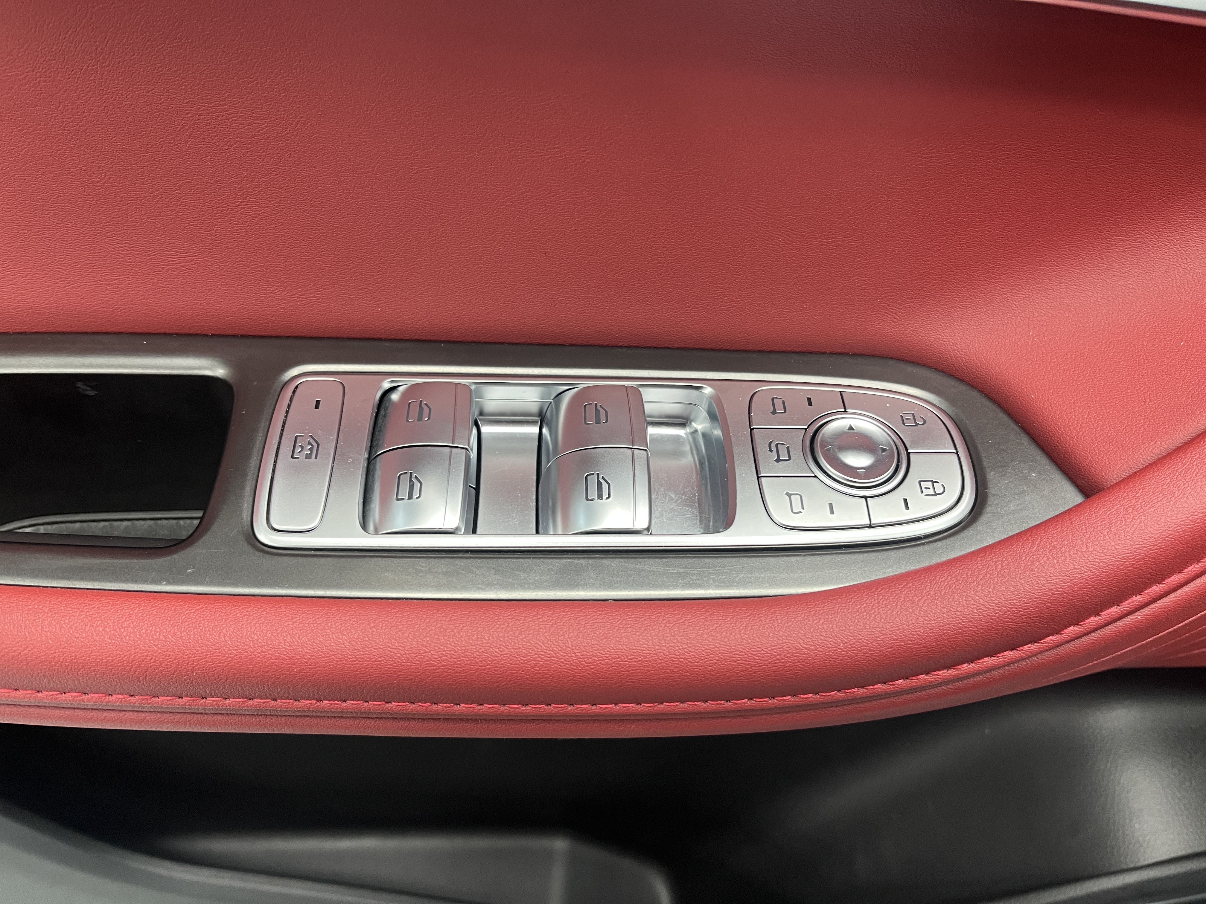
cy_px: 452
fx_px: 906
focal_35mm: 26
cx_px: 603
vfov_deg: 53.1
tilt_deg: -50.0
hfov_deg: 67.3
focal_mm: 5.1
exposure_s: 1/50
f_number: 1.6
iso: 200
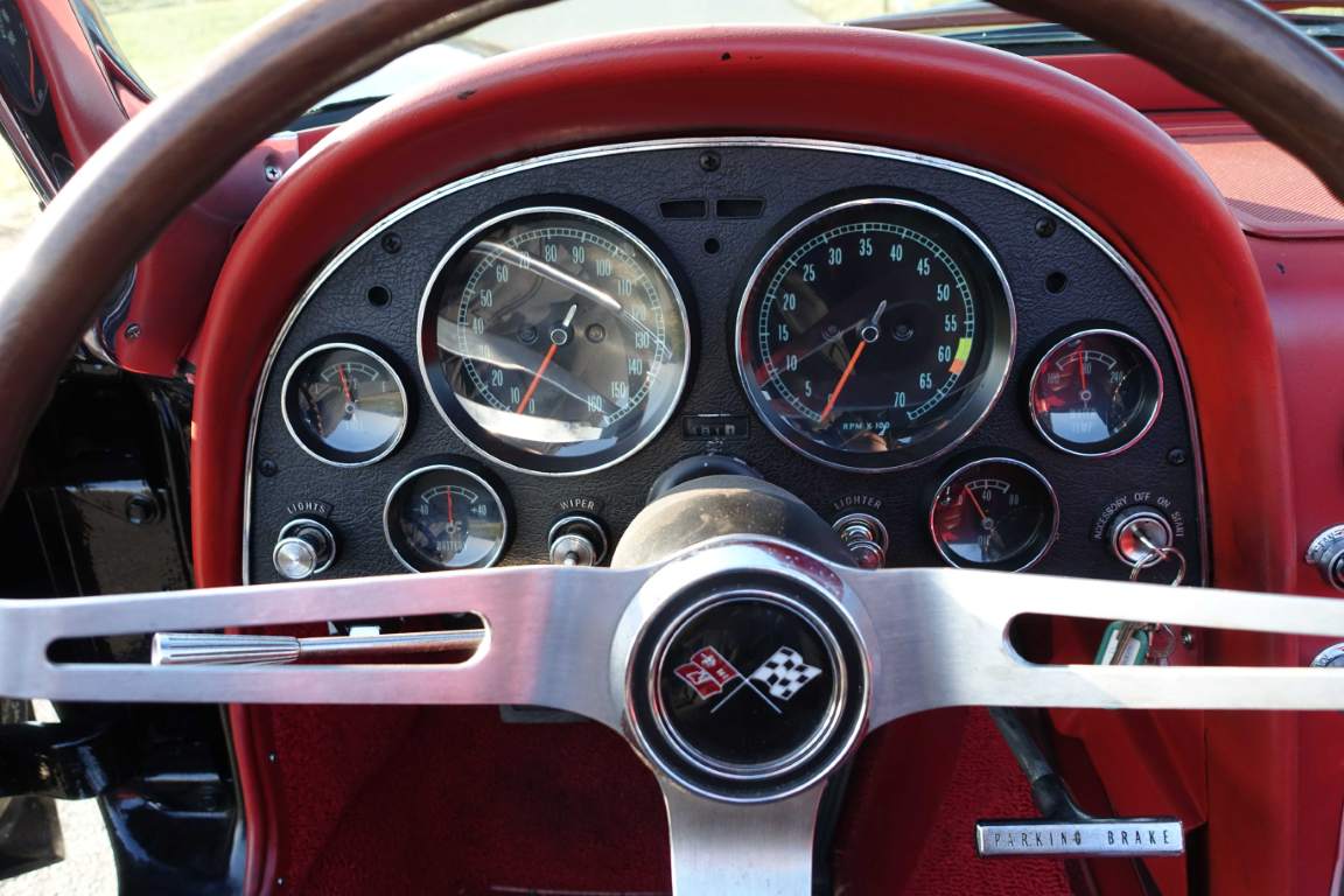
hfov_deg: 57.2
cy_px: 448
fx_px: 1232
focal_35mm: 33
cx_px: 672
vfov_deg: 40.0
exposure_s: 1/80
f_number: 4
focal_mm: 12.06
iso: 125
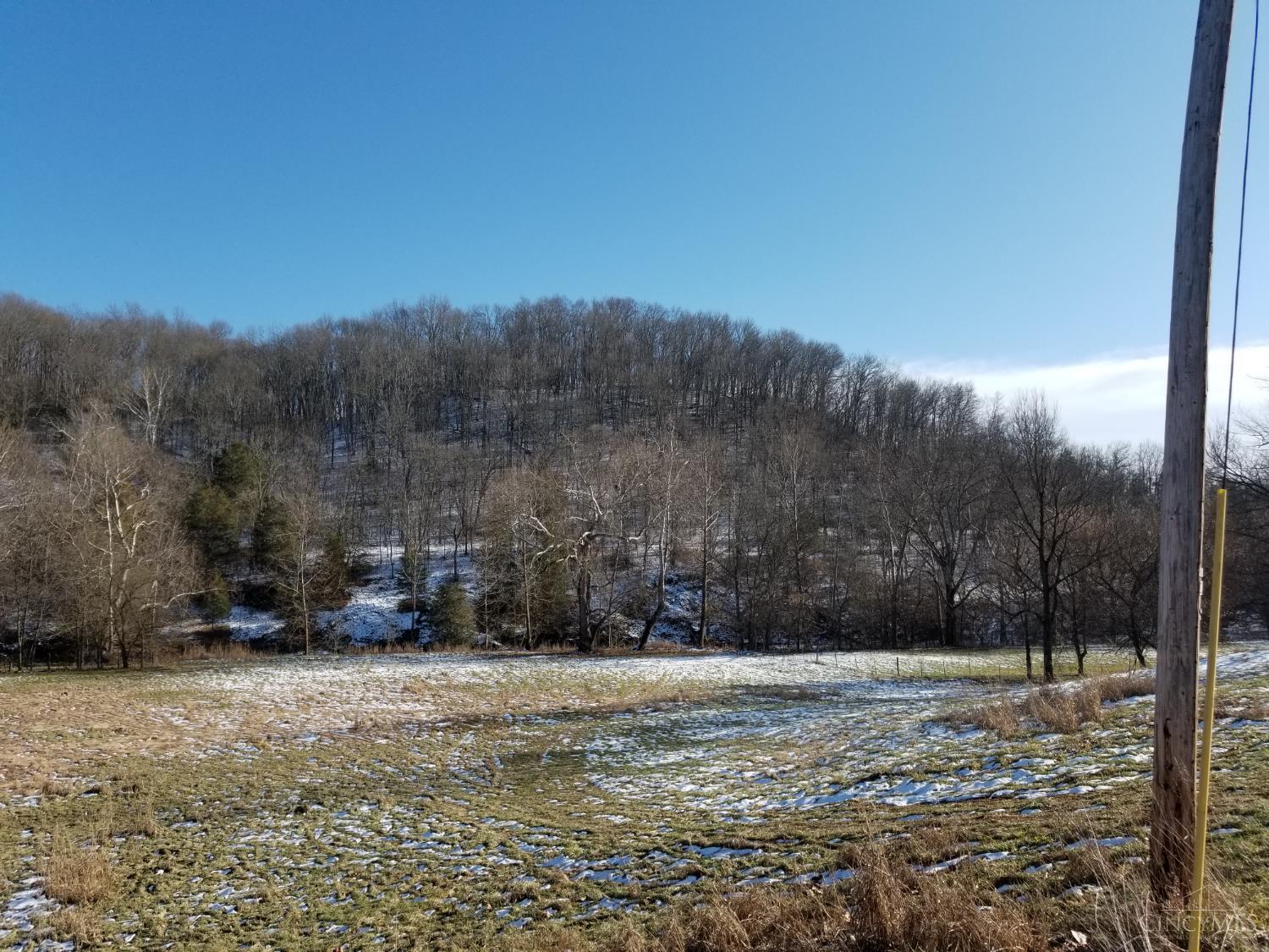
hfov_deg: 67.3
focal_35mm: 26
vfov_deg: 53.1
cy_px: 476
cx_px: 634
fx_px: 953
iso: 50
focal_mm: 4.25
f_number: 1.7
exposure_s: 1/2056
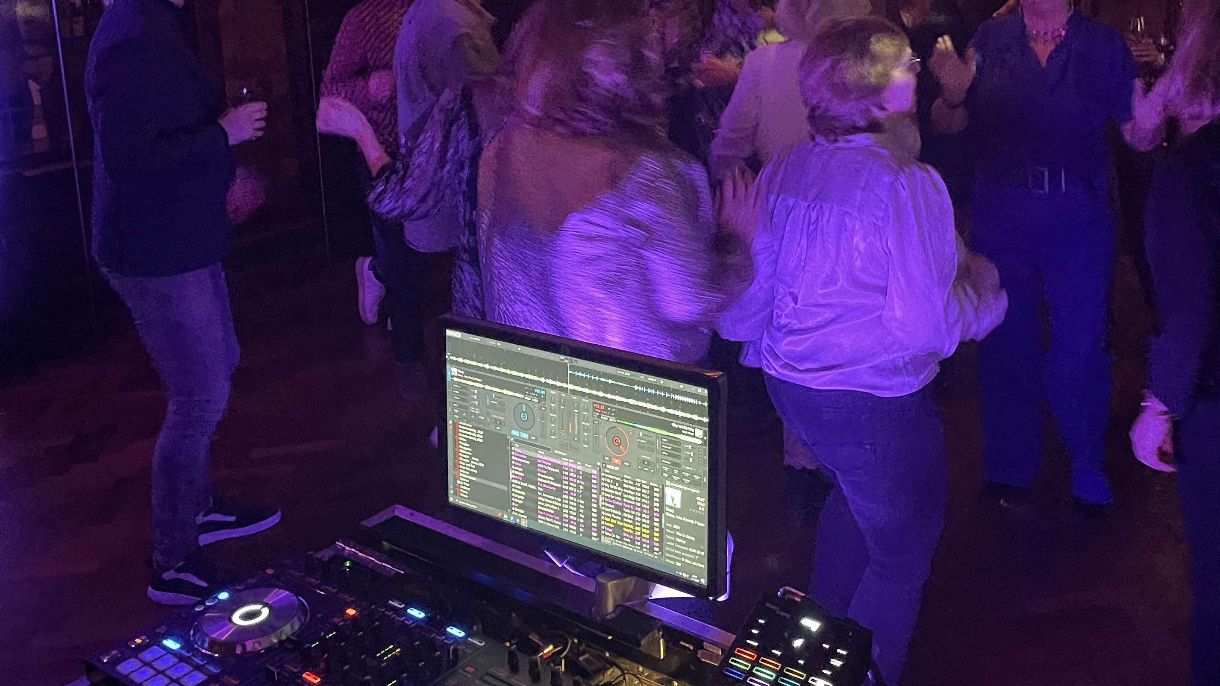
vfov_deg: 28.8
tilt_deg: -12.5
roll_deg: +1.2
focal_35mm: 40
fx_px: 1294
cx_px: 785
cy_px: 98
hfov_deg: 49.8
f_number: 1.6
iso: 2000
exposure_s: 1/15
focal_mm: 4.2
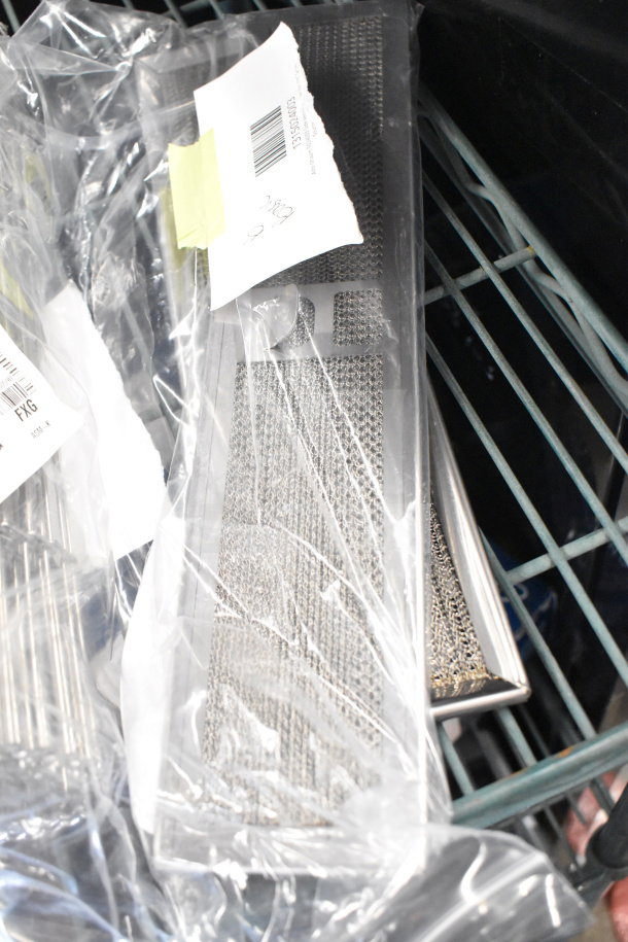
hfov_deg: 36.9
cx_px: 314
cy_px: 471
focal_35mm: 36
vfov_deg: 53.1
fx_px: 942
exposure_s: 1/125
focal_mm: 24
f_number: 5.6
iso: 6400
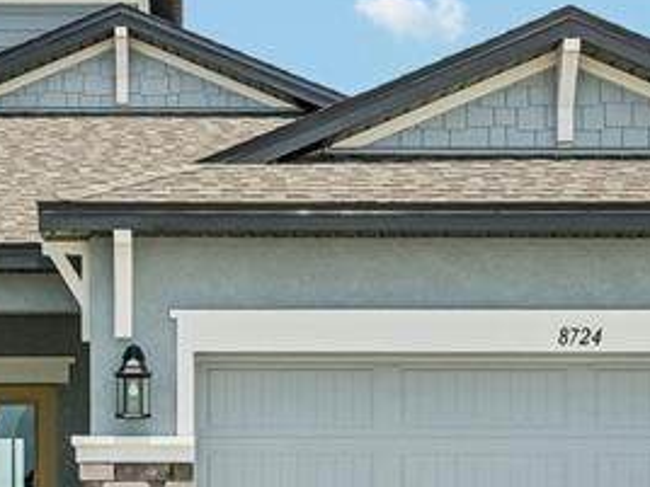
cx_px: 199
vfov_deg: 13.2
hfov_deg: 17.8
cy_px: 560
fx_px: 2066
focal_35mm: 110
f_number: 8
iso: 400
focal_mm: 30
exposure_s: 1/1600
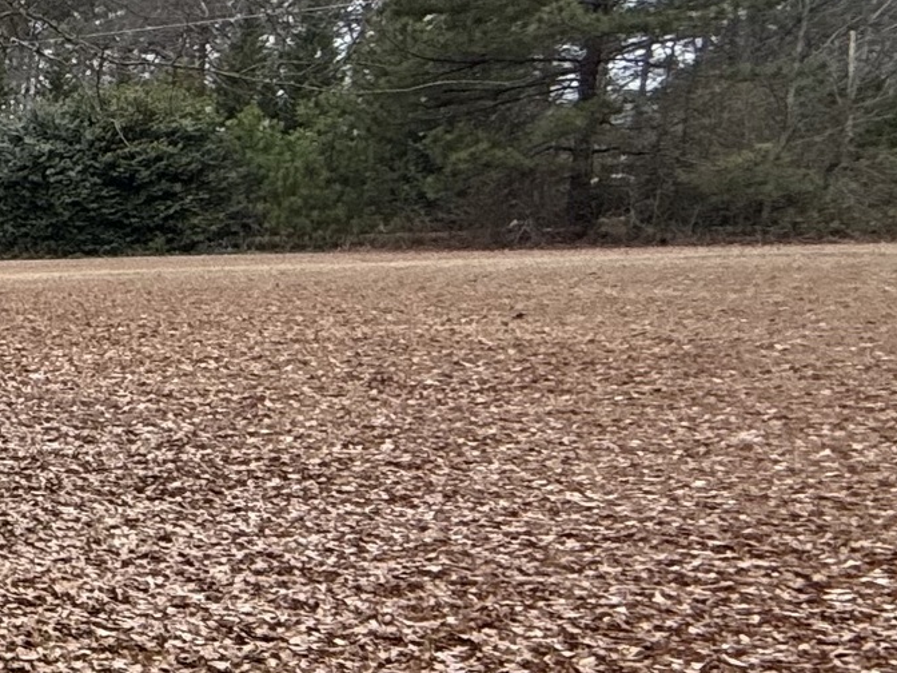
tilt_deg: -6.9
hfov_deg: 16.8
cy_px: 494
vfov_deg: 22.7
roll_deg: +0.1
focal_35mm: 64
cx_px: -1096
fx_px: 1658
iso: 64
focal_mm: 2.22
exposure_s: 1/329
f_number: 2.2
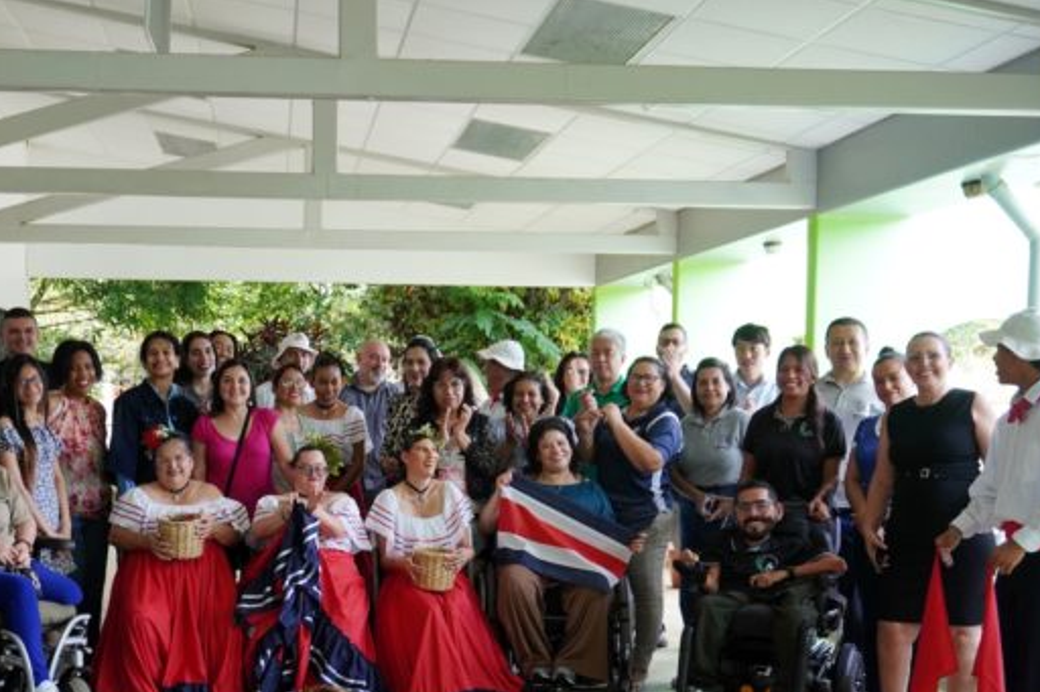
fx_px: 1300
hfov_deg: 42.8
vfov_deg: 29.6
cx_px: 315
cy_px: 481
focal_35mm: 45
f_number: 4
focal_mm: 20
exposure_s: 1/160
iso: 500
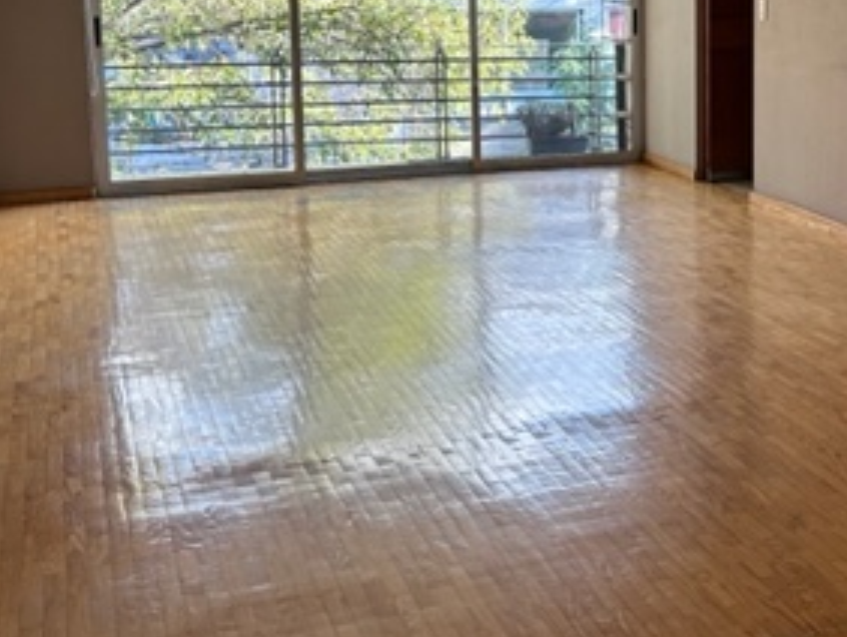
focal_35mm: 59
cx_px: 757
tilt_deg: -7.0
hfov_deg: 31.2
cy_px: 126
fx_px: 1445
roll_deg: +0.4
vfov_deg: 24.5
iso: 80
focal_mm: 5.7
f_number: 1.5
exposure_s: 1/121
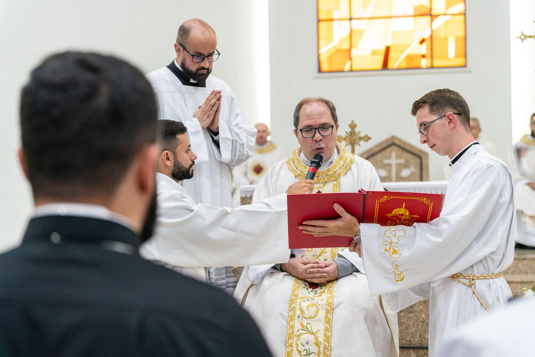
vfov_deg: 23.7
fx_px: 852
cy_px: 178
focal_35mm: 57
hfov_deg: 34.9
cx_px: 268
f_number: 2.8
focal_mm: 57.3
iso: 1600
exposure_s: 1/125
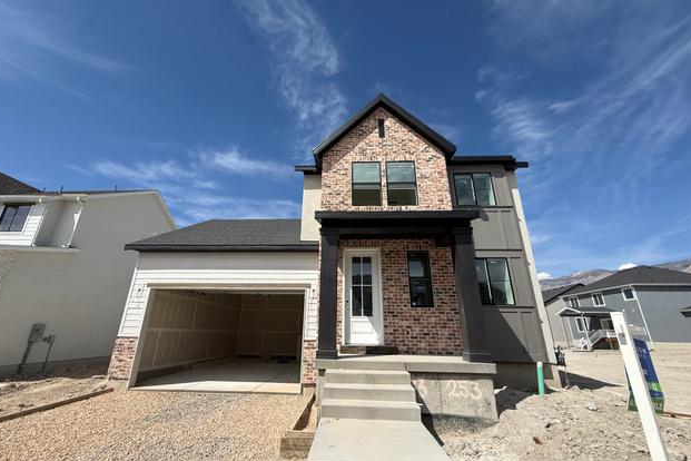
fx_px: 288
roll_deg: -0.8
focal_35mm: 15
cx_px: 339
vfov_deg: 77.3
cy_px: 232
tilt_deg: +19.5
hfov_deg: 100.4
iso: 50
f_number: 2.2
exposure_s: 1/2165
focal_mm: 2.22
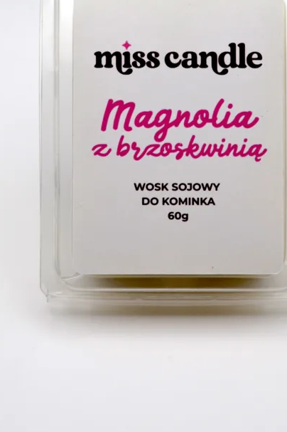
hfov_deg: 7.9
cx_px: 182
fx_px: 2084
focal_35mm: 174
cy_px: 130
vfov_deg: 11.8
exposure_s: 1/80
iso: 100
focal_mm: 55
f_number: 5.6
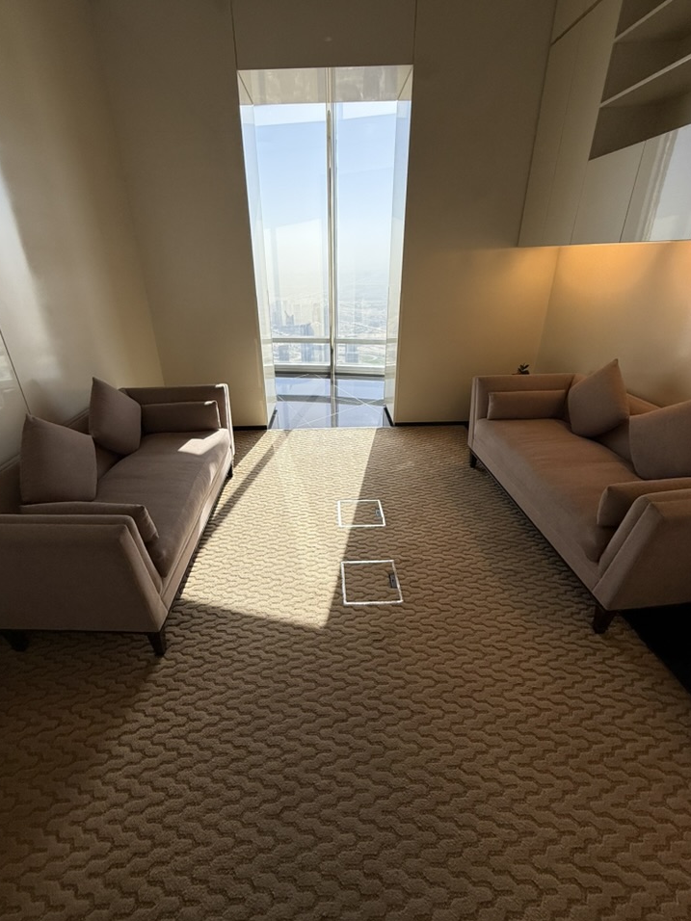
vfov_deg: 98.1
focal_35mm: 15
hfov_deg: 81.7
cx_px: 325
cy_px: 439
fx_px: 399
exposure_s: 1/365
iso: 50
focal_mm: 2.22
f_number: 2.2
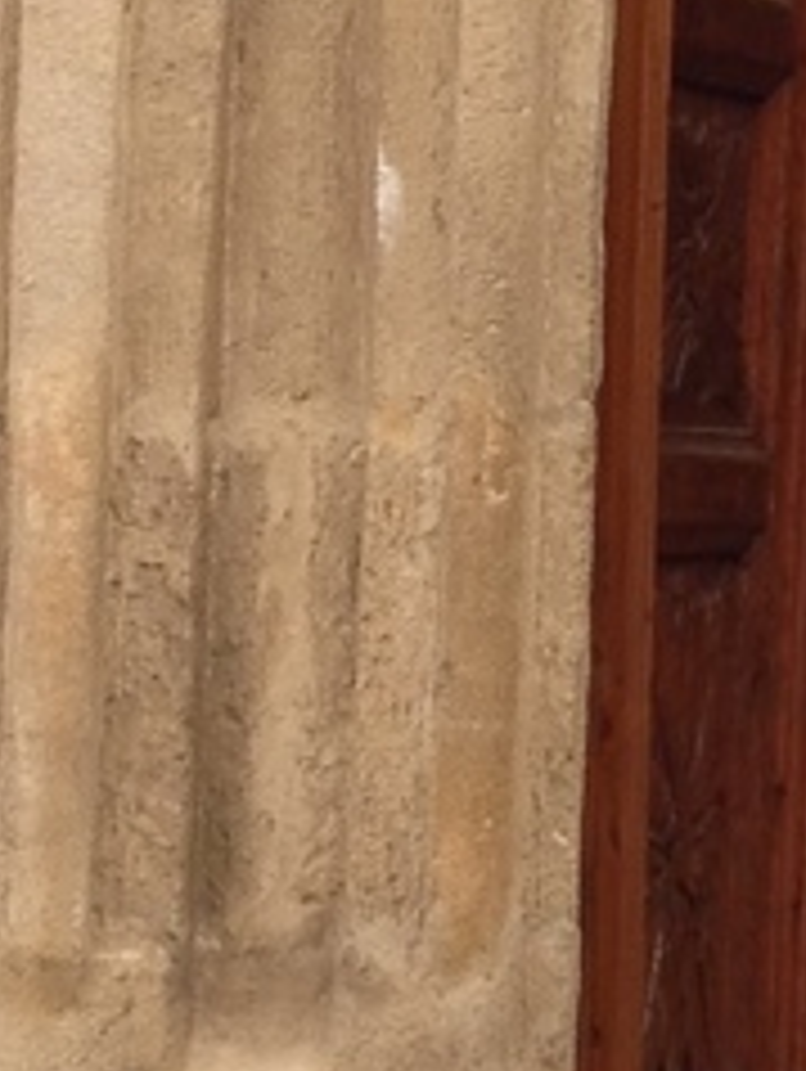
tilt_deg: +10.5
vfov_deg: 8.0
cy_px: -1040
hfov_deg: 6.1
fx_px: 7283
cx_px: 1675
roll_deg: +0.8
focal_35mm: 235
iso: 50
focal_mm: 4.28
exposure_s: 1/212
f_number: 2.4
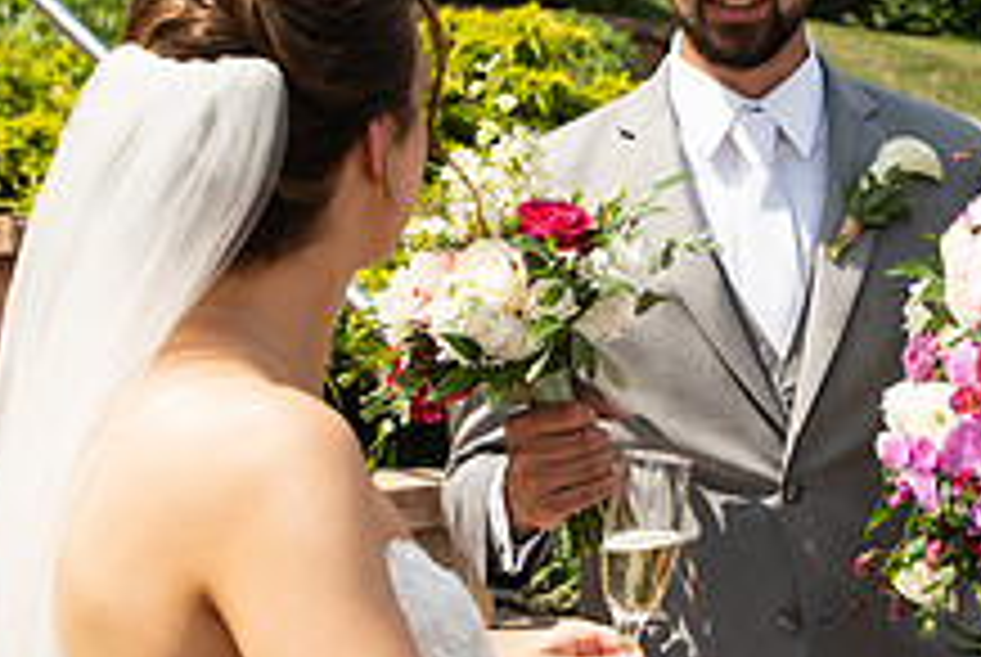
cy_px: 277
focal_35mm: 93
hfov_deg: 21.6
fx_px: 2538
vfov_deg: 14.7
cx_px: 801
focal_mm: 35
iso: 125
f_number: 4
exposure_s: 1/1250
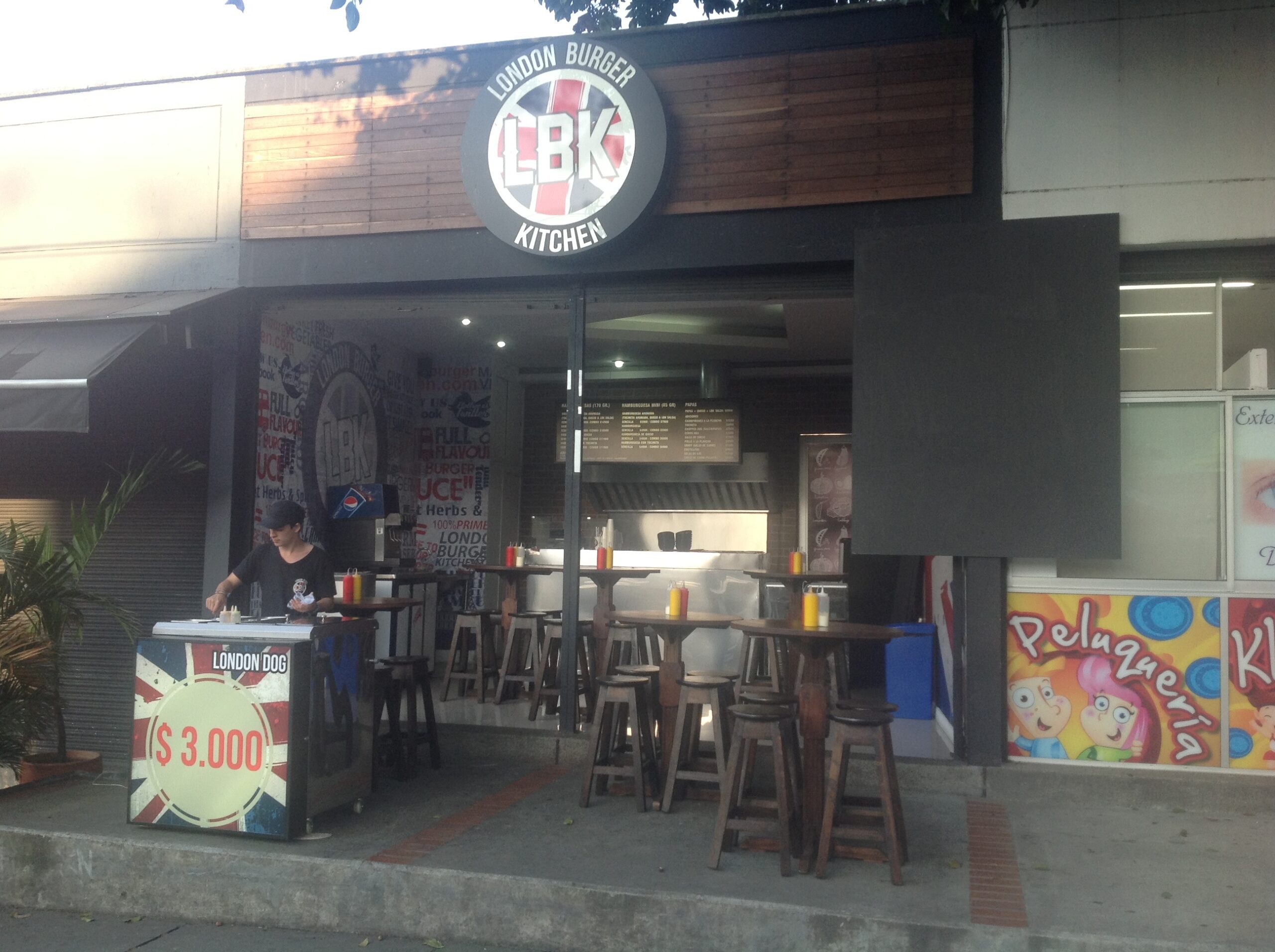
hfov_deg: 52.7
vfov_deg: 40.6
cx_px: 638
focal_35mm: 35
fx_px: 1287
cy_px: 476
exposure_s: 1/140
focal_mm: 4.28
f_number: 2.4
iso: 50
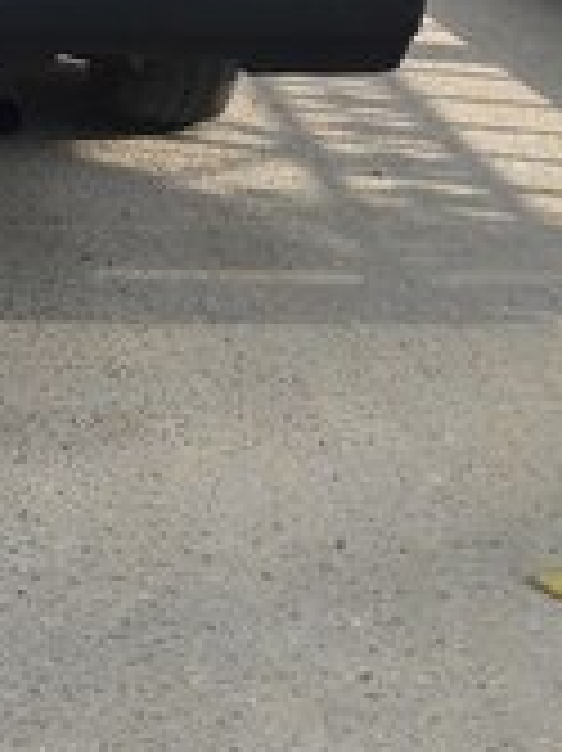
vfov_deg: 21.0
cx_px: -202
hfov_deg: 16.6
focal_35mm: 83
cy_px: -275
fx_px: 1799
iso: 40
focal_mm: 3.7
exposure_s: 1/551
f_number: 1.9
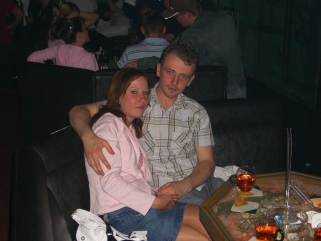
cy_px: 120
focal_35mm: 57
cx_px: 160
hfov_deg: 33.8
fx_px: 529
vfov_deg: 25.7
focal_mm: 11.8
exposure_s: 1/60
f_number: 3.6
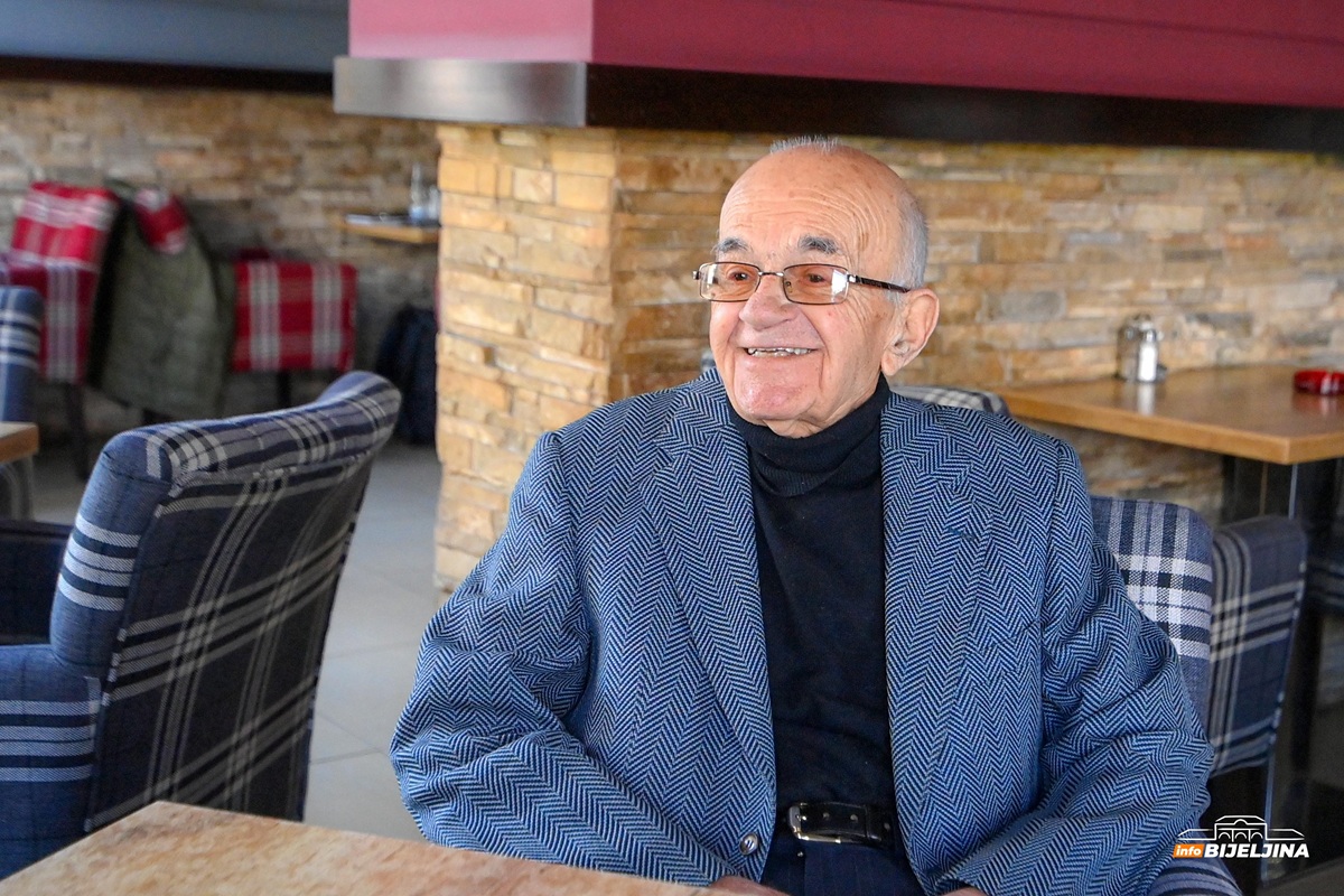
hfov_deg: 43.6
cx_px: 672
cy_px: 448
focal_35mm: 45
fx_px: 1680
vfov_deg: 29.9
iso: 3200
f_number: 2.8
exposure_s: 1/1000
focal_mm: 30
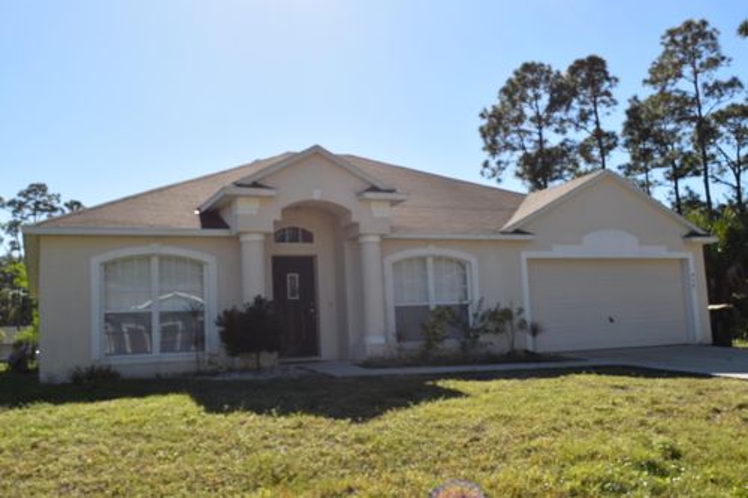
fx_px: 748
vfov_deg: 36.8
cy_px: 249
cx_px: 374
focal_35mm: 36
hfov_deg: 53.1
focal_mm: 24
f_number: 10
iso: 100
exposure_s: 1/200
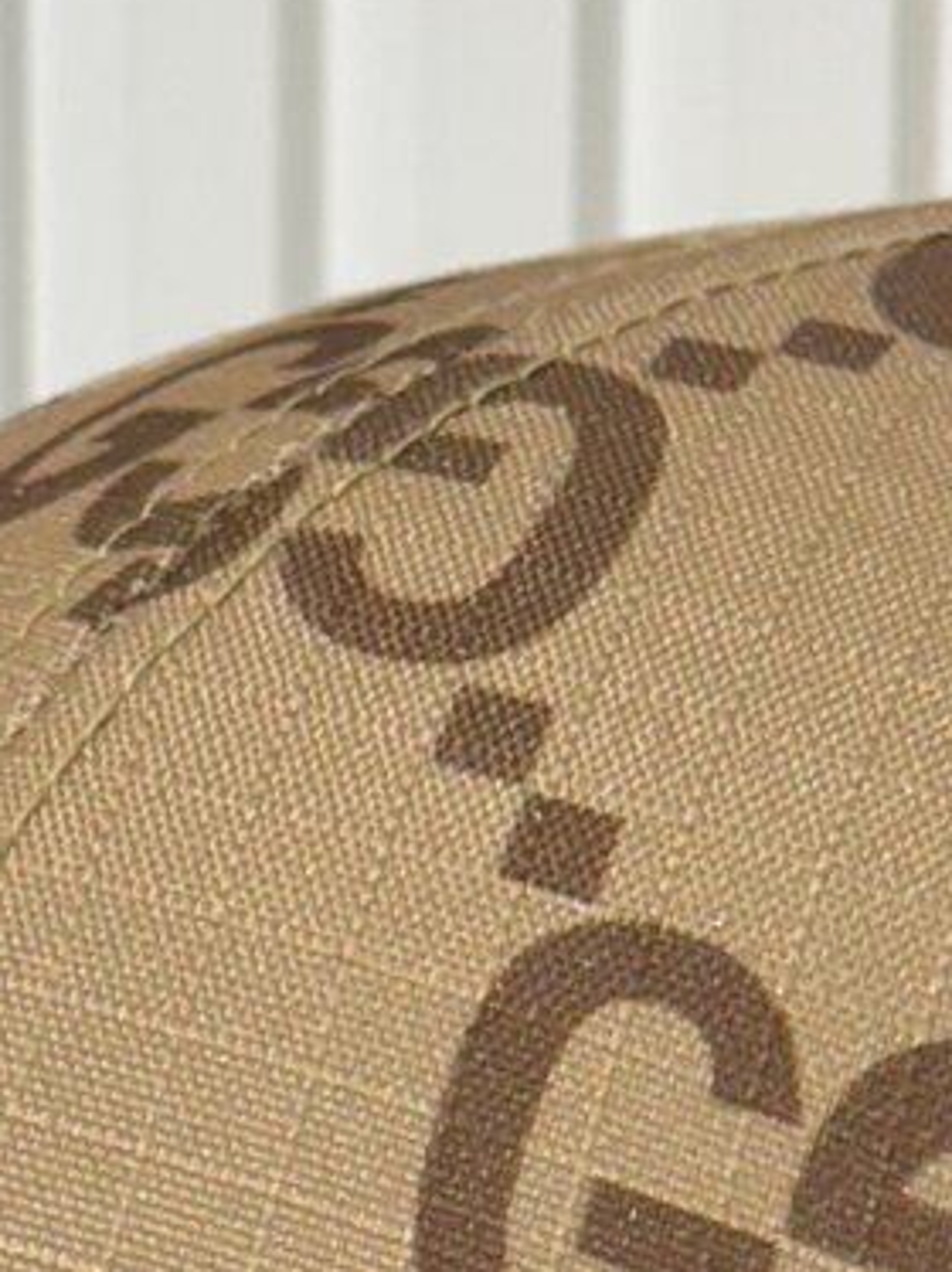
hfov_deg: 5.4
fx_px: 10059
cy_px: 1263
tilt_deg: -13.5
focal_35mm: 274
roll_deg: -0.1
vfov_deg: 7.2
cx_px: 354
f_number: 1.78
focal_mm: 6.86
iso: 50
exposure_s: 1/100
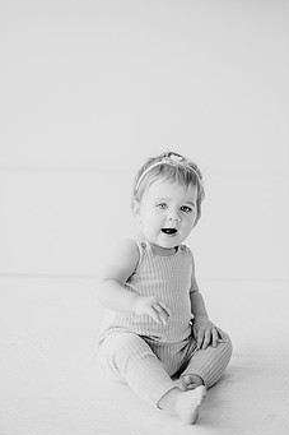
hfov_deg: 20.6
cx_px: 168
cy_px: 217
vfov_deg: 30.5
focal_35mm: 66
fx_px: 795
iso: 640
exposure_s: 1/500
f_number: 1.8
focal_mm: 50
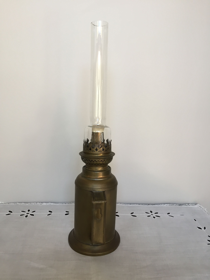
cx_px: 105
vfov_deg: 61.7
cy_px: 140
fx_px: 235
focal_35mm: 29
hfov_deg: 48.2
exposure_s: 1/33
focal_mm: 4.15
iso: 40
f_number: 2.2
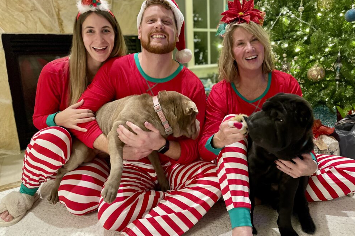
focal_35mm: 28
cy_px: 115
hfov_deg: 65.5
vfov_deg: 46.4
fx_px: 276
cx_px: 181
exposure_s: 1/30
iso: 640
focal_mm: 5.1
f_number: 1.6
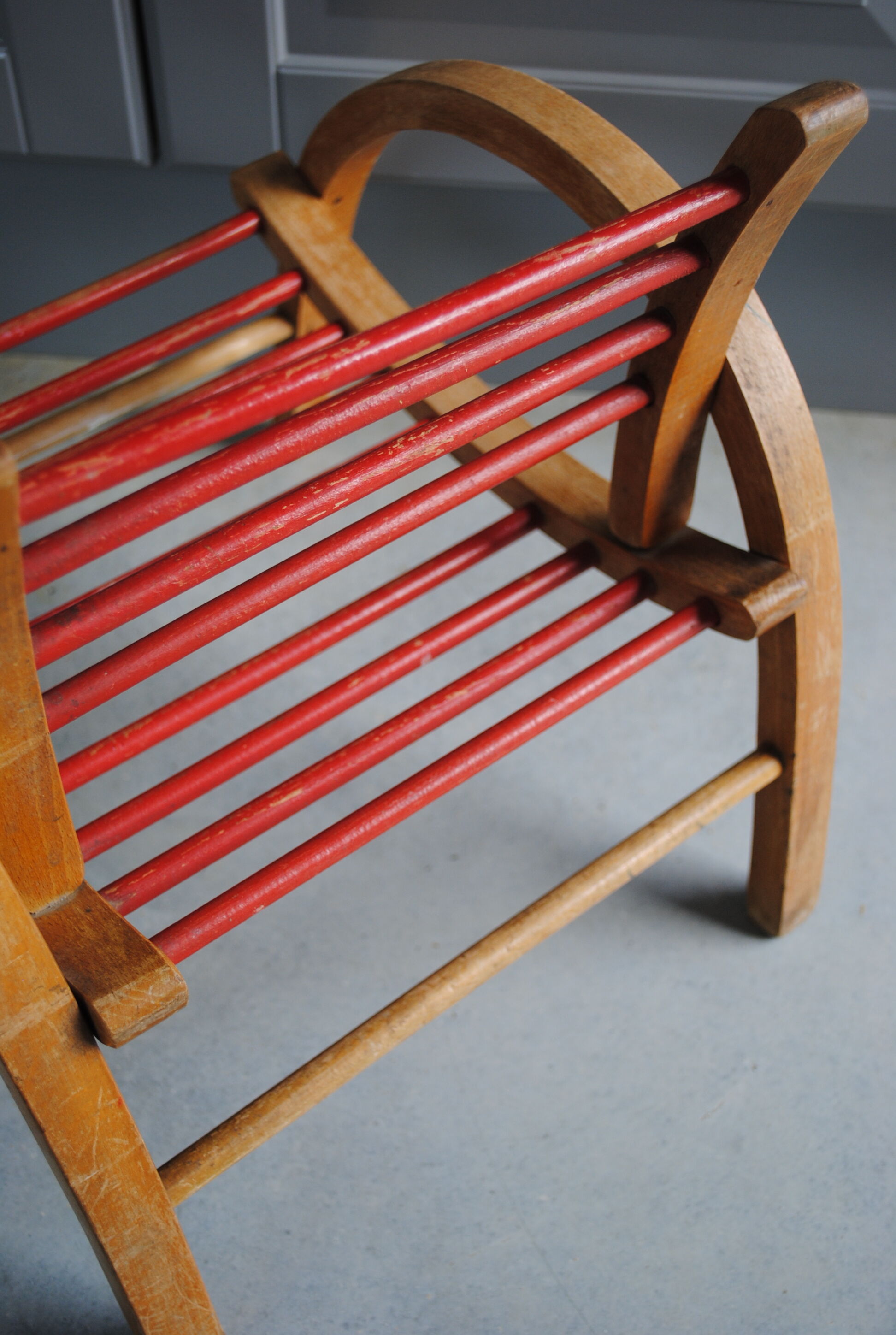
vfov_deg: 43.5
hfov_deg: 30.0
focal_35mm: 45
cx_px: 448
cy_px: 668
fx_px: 1672
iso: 200
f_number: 4.5
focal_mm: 30
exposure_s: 1/80
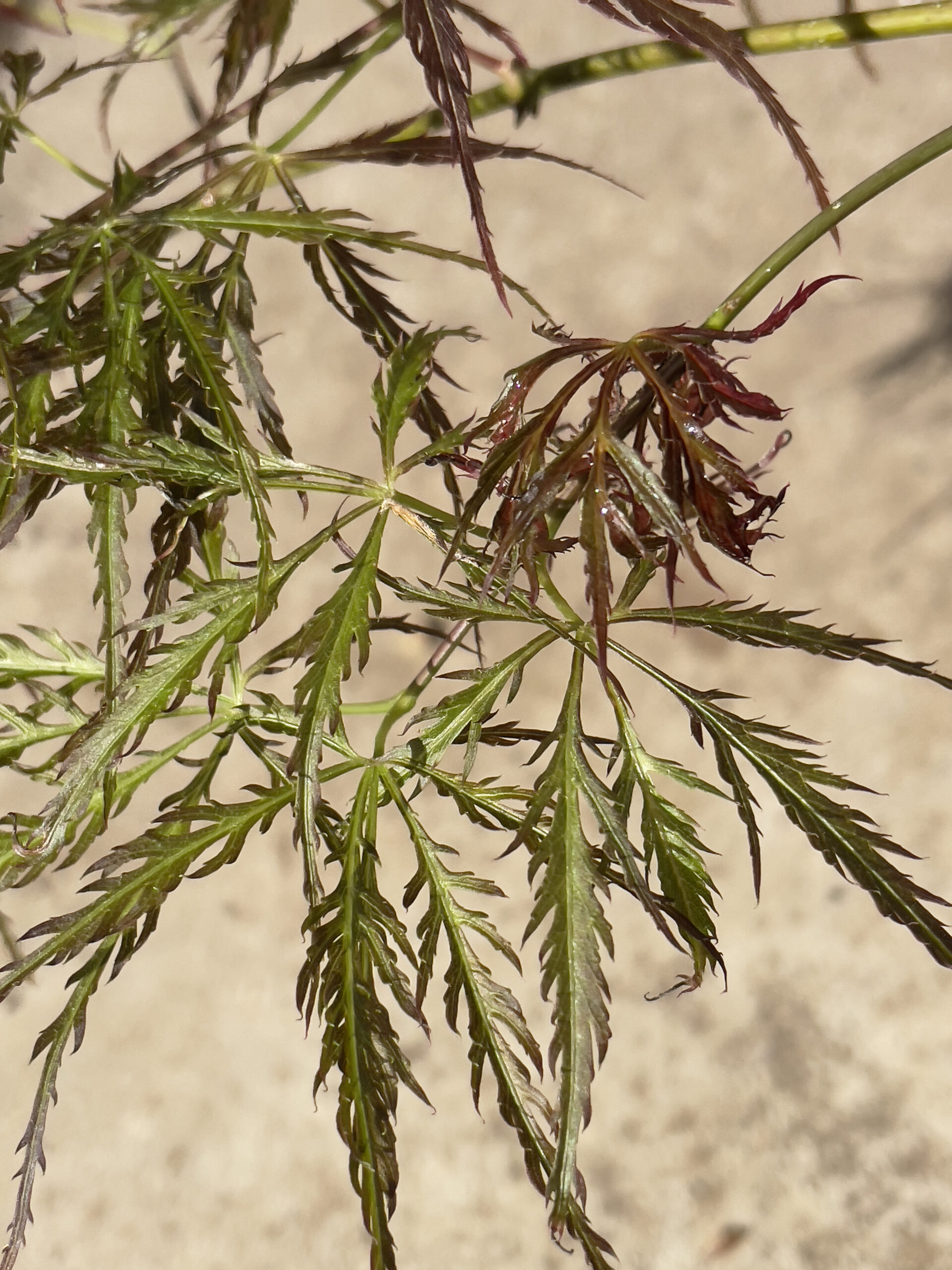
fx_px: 953
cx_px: 476
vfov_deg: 67.3
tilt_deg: -50.7
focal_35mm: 26
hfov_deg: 53.1
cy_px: 635
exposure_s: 1/2353
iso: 32
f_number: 1.6
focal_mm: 4.2
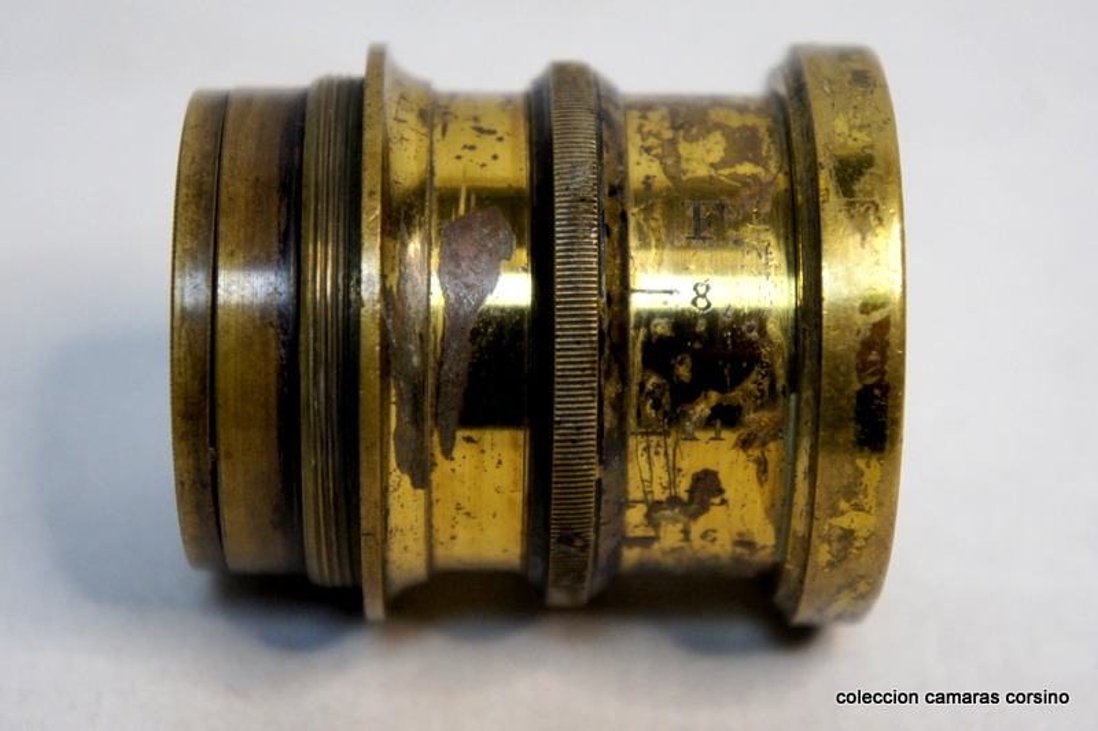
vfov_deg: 16.5
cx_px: 549
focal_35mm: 82
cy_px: 366
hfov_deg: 24.6
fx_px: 2516
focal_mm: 55
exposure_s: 1/100
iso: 1600
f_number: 5.6
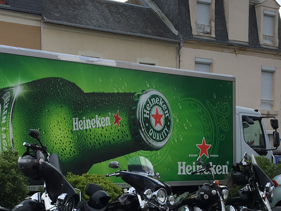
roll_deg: -0.1
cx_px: 122
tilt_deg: -1.4
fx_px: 617
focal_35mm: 76
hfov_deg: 25.6
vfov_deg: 19.0
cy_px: 191
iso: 25
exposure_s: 1/1221
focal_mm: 4.15
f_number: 2.2
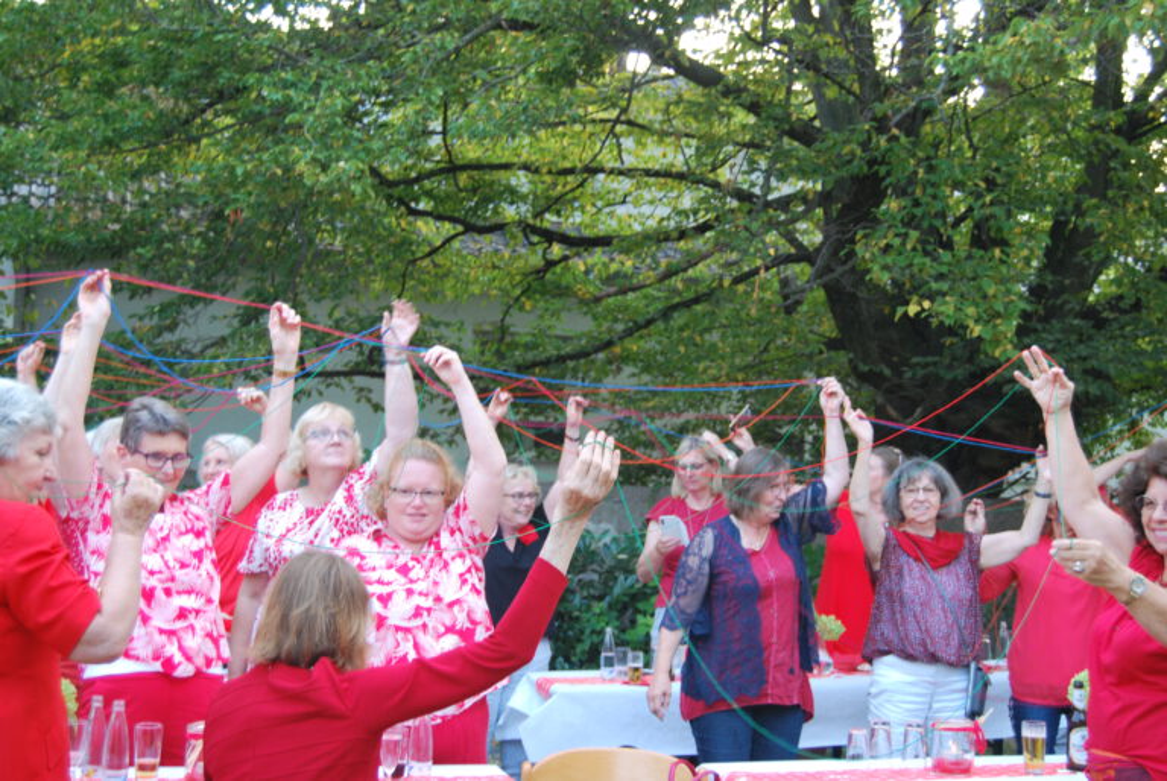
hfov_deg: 37.8
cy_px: 390
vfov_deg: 25.8
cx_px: 584
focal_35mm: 52
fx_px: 1704
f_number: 4.8
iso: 400
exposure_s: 1/30
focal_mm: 35
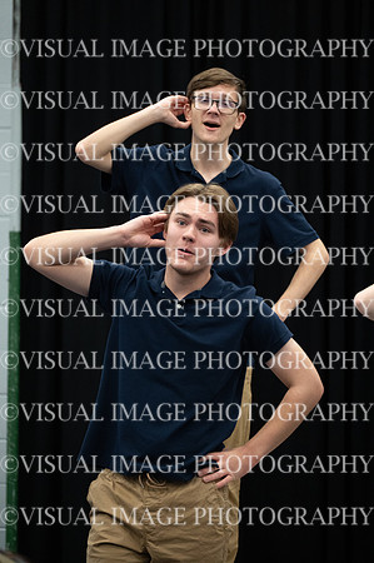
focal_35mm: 198
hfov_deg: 6.9
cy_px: 282
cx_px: 187
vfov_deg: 10.4
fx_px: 3092
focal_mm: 198
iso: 6400
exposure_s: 1/100
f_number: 6.3
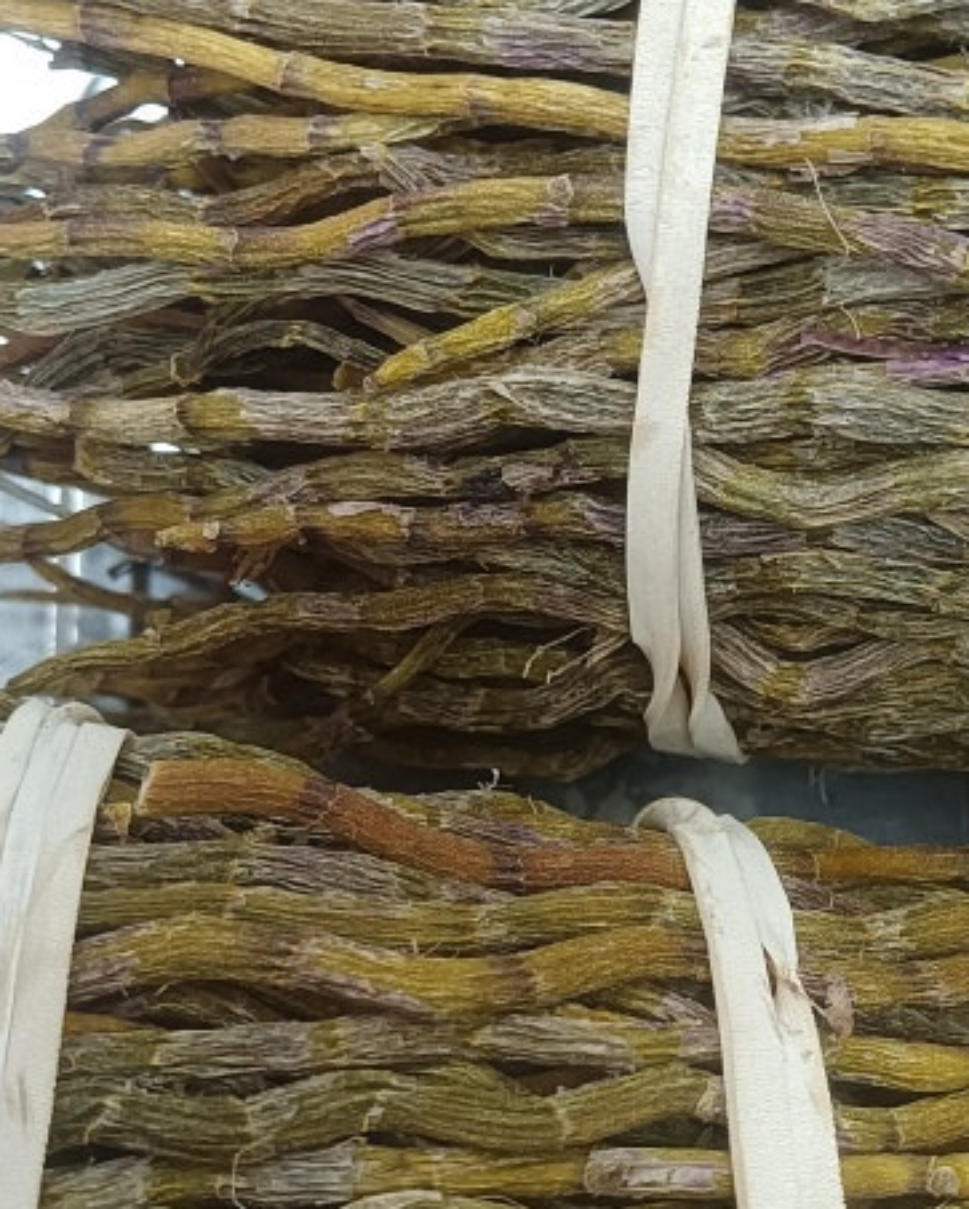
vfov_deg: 30.3
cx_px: 566
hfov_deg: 24.6
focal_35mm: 62
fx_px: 2220
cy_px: 783
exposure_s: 1/50
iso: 408
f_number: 1.9
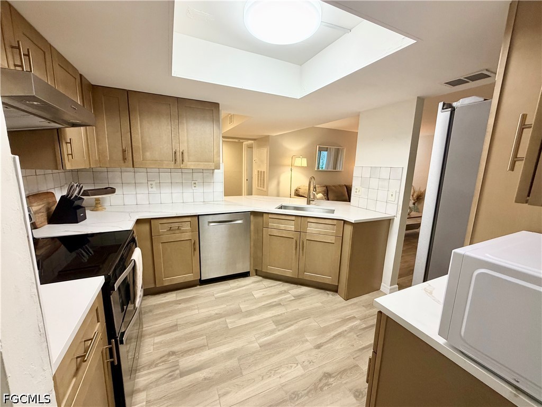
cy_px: 204
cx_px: 271
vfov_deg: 85.7
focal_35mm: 14
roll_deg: -2.2
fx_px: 219
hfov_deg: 102.1
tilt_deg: -10.5
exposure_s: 1/60
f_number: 2.2
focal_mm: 2.22
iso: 320
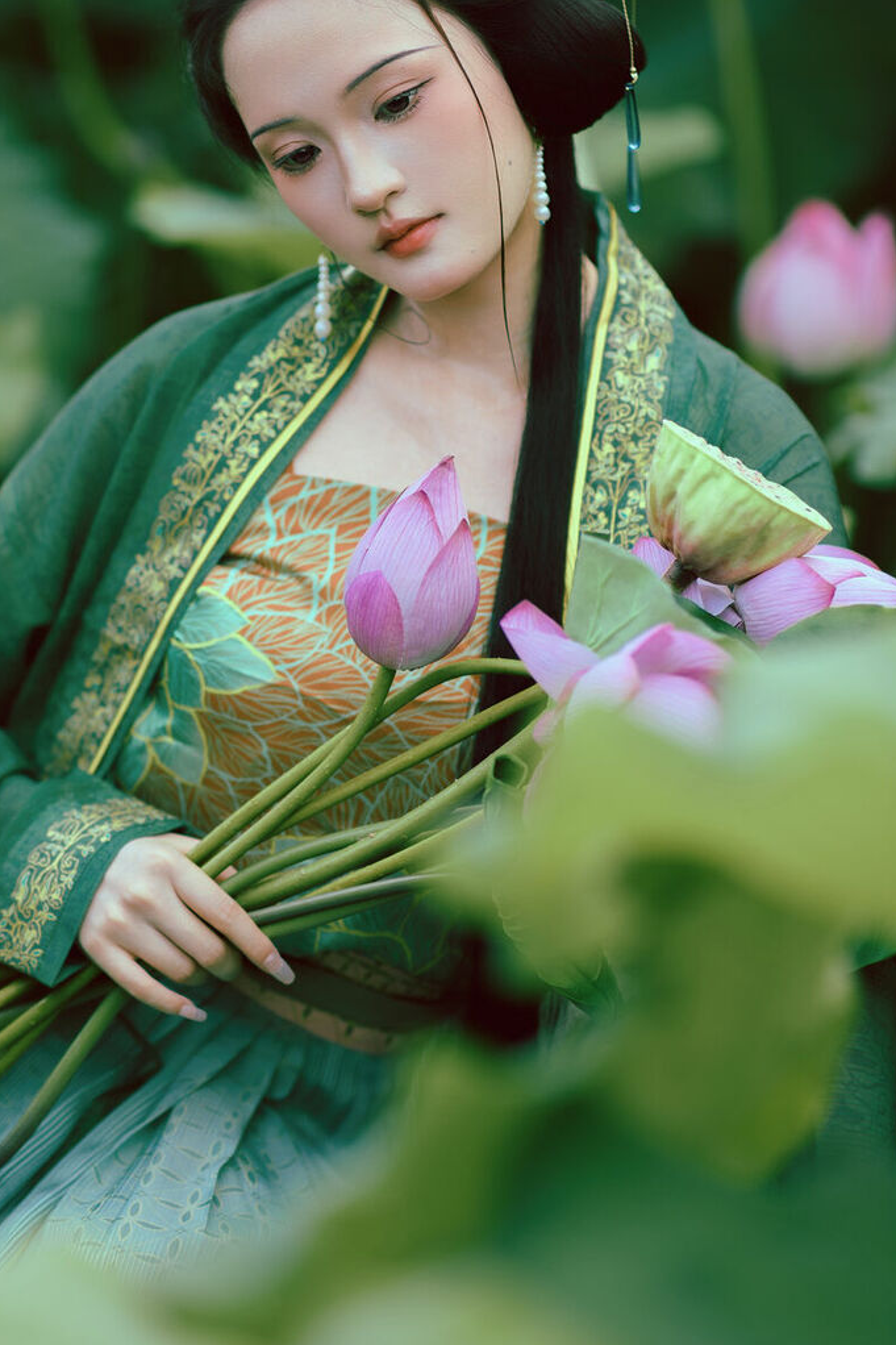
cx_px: 383
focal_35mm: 131
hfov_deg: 10.5
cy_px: 561
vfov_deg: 15.6
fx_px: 4892
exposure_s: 1/640
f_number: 1.8
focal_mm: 85
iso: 100
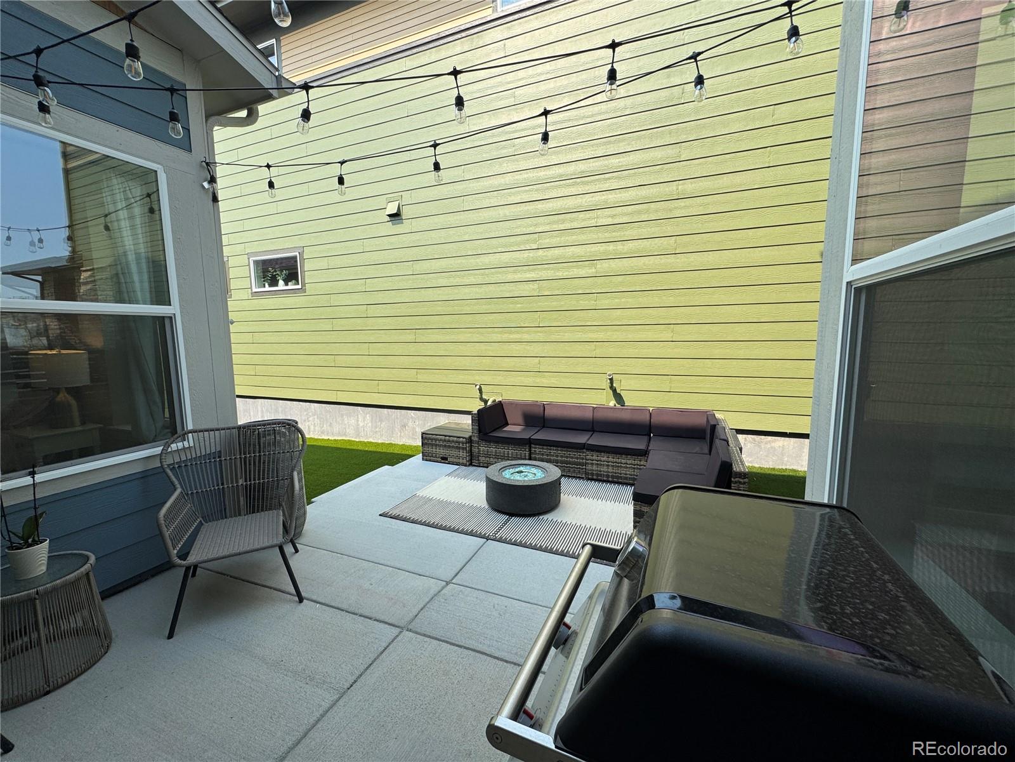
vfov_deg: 85.7
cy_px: 381
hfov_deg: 102.1
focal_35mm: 14
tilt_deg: -7.2
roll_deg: +0.9
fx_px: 411
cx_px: 508
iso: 50
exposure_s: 1/812
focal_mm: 2.22
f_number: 2.2
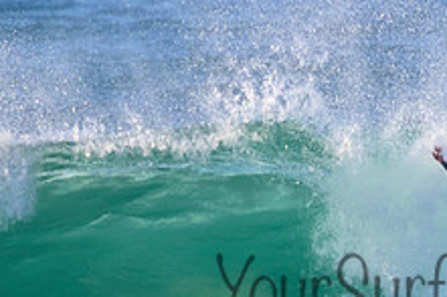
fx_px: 26104
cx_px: 425
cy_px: 268
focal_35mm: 2104
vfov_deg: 0.7
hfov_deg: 1.0
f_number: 11
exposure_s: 1/1250
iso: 1600
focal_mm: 800
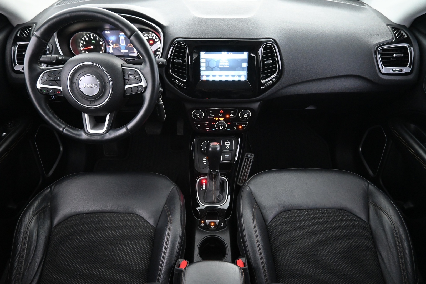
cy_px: 142
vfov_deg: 53.1
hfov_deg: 73.7
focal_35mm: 24
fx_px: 284
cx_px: 213
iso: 4000
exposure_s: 1/40
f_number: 3.5
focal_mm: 16
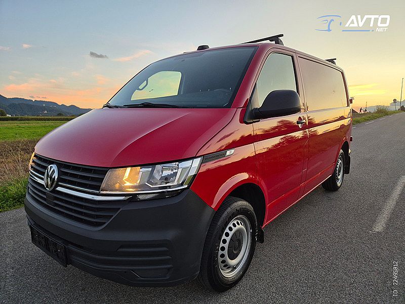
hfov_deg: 73.9
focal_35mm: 23
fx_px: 269
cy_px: 152
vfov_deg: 58.9
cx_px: 202
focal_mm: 5.4
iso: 200
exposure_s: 1/100
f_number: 1.8
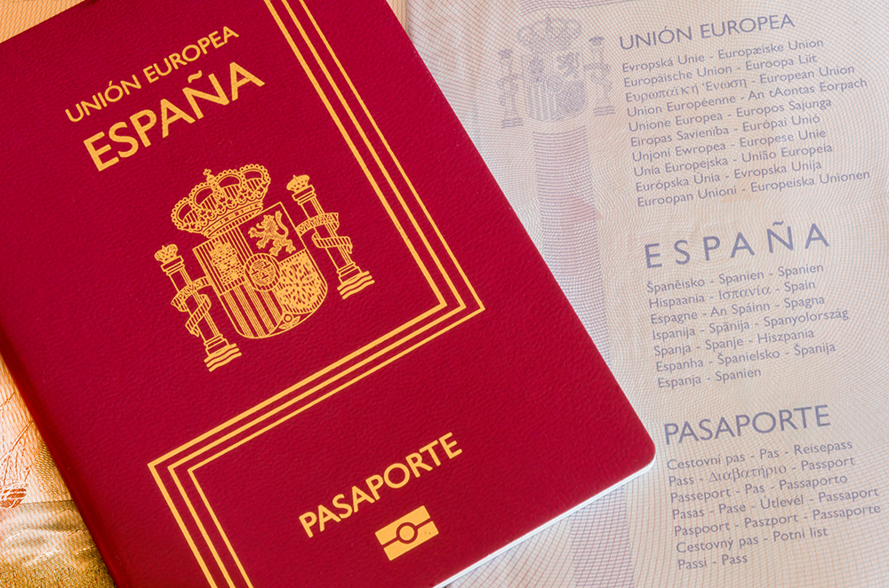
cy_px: 294
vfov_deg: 13.0
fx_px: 2587
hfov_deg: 19.5
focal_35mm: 105
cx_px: 444
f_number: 25
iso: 100
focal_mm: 70
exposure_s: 2.5
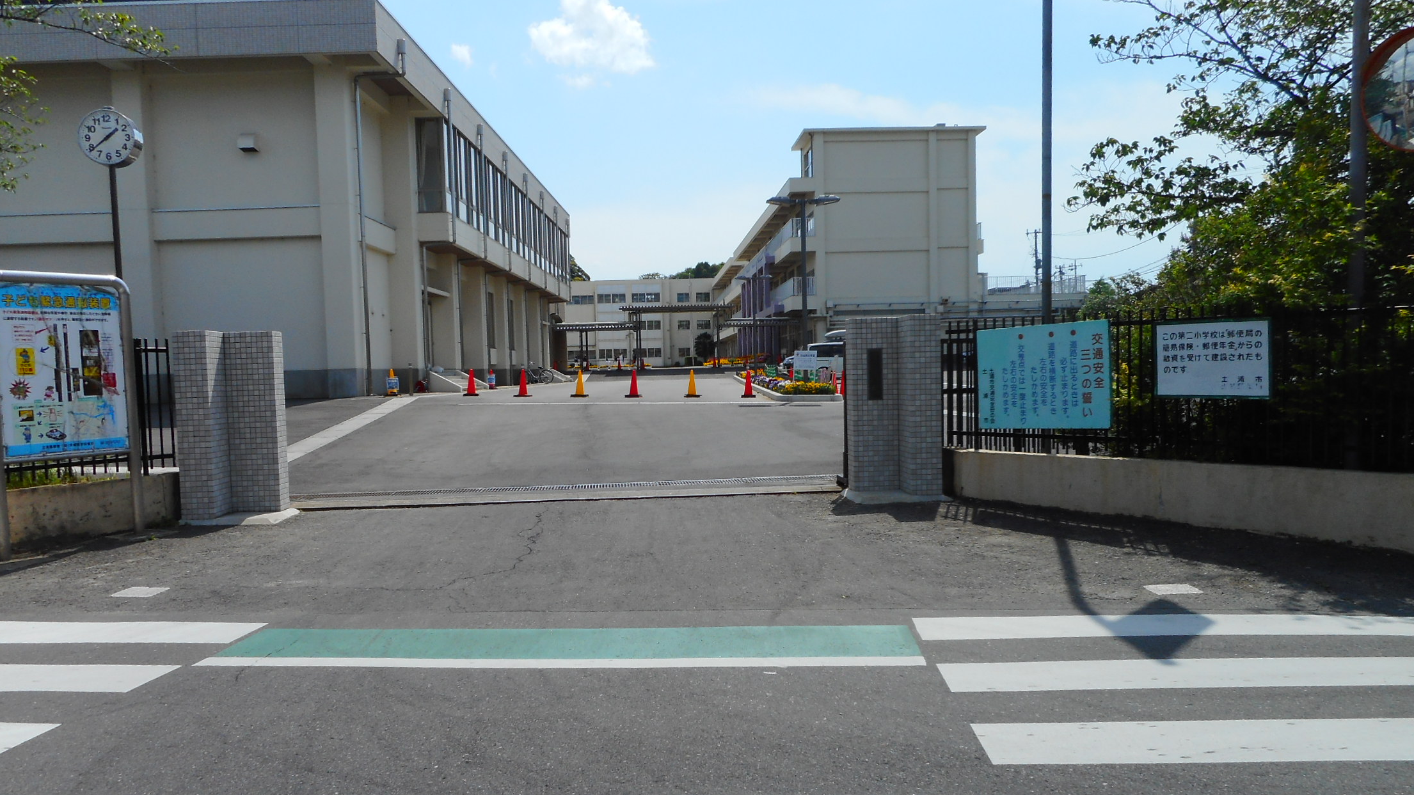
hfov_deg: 67.9
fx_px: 1050
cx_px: 692
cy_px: 438
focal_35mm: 28
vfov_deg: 41.4
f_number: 3.7
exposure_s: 1/1000
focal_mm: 4.5
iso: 80
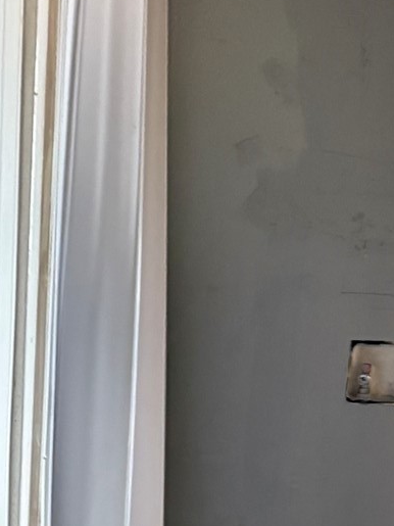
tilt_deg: -21.1
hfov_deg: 15.1
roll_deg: +1.3
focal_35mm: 97
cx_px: 61
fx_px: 1473
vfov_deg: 18.7
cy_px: 704
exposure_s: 1/47
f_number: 1.6
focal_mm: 5.96
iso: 500
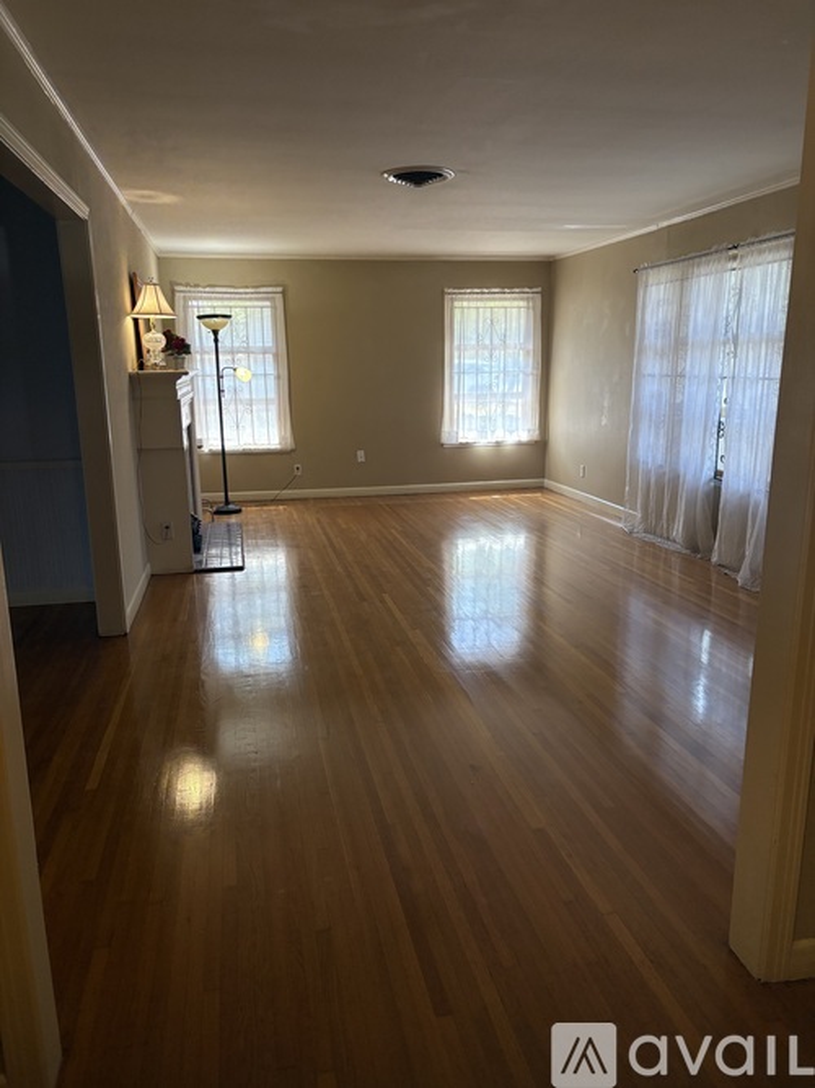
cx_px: 408
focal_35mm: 26
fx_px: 816
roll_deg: +0.6
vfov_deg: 67.3
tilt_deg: -12.1
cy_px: 544
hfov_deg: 53.0
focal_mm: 5.96
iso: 160
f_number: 1.6
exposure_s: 1/120
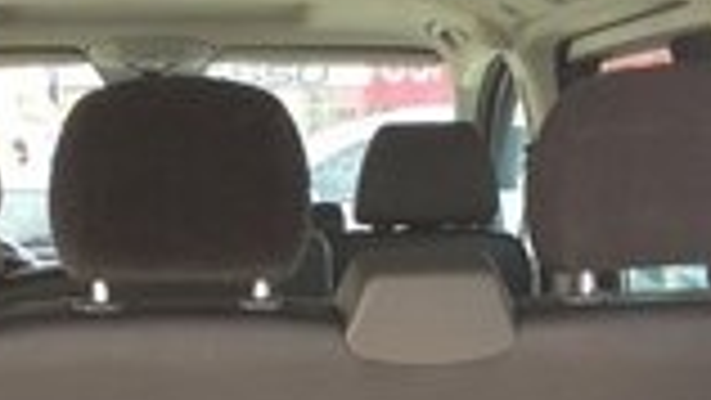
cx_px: 194
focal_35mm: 99
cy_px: 827
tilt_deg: -21.7
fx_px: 1867
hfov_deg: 21.4
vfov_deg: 11.0
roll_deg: +0.9
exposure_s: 1/132
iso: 32
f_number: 2.2
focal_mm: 4.15
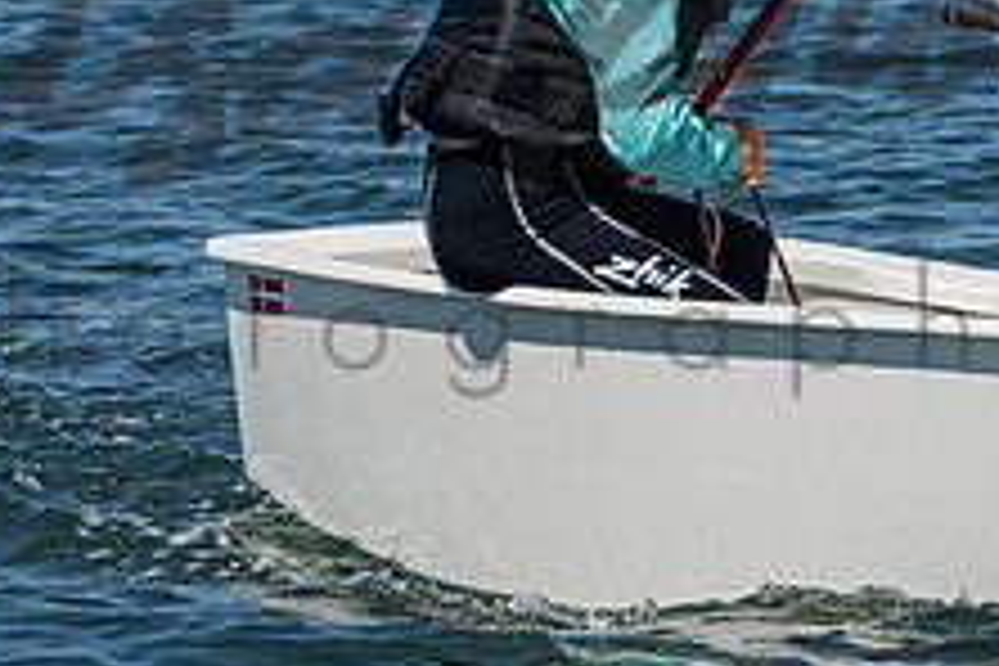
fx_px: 25972
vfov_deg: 1.5
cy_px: 11
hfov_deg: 2.2
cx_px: 399
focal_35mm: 936
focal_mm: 260
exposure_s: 1/1000
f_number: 8
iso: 250
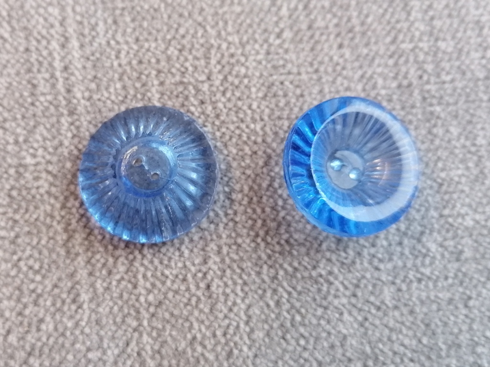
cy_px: 184
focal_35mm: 27
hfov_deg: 65.3
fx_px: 382
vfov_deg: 51.4
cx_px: 245
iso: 200
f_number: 1.8
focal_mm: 4.75
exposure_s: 1/50
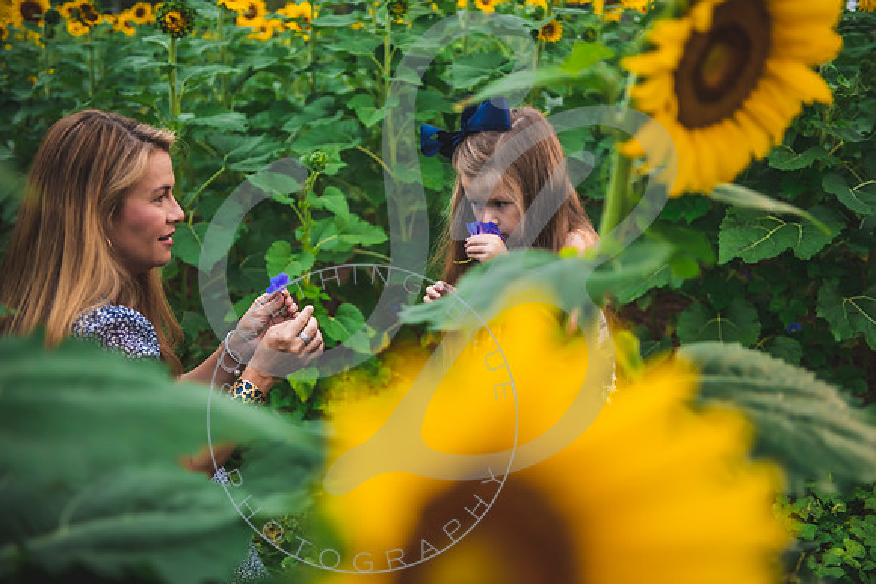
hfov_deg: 41.1
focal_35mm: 48
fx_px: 1168
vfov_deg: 28.1
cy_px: 292
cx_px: 438
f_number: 2.8
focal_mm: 48
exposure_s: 1/250
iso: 200
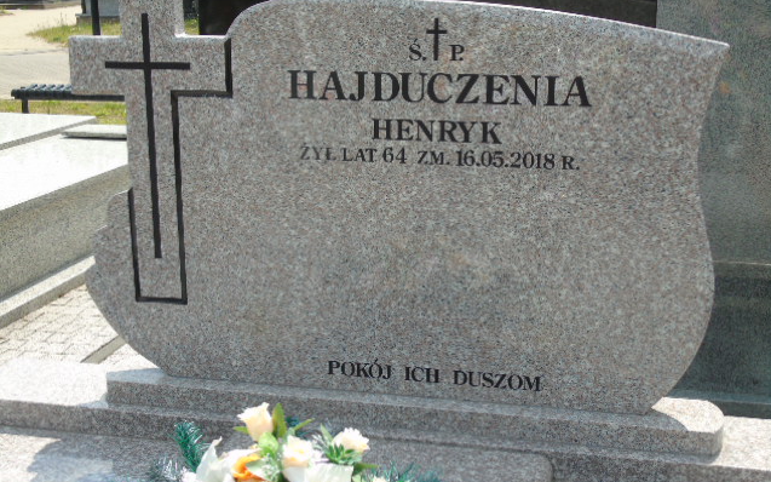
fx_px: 1030
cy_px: 210
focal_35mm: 49
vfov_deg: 26.3
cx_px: 386
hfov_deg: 41.1
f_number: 4.1
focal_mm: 8.2
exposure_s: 1/400
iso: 80
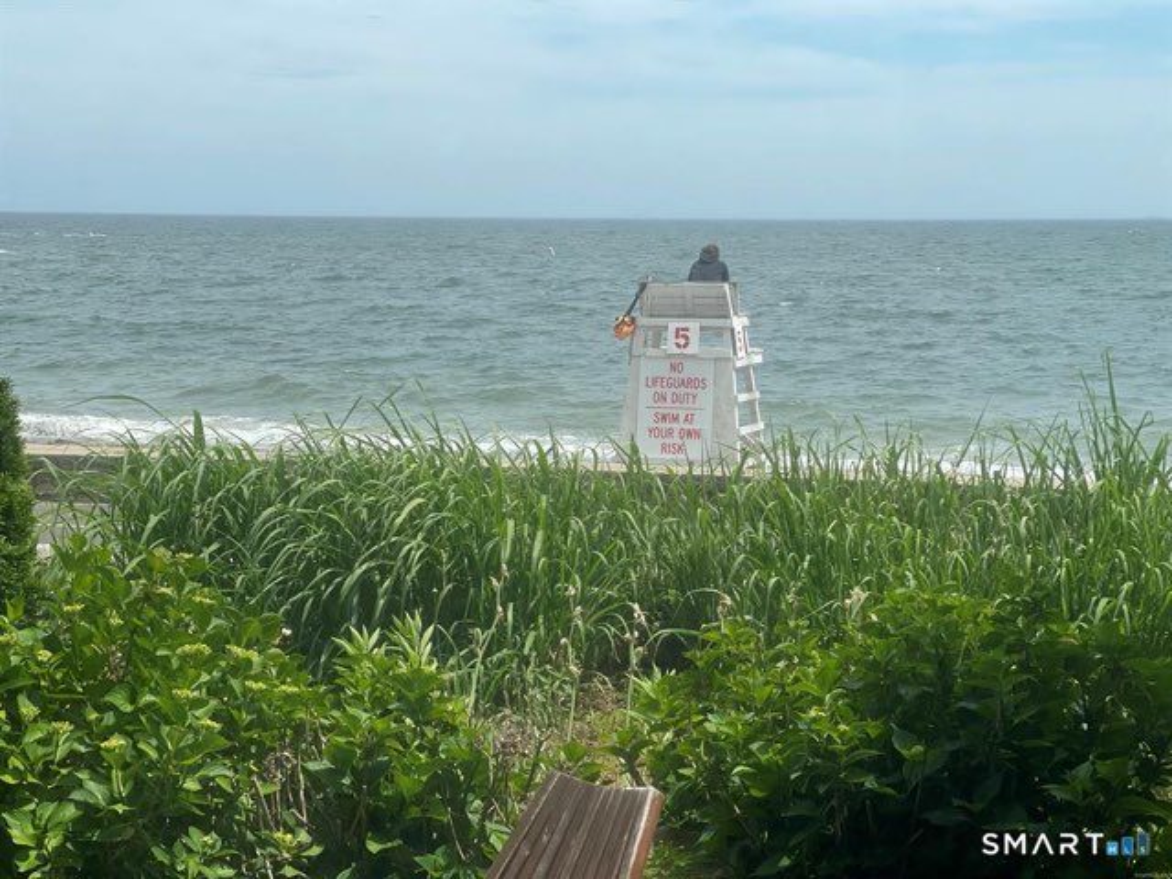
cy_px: 440
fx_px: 2167
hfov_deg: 30.3
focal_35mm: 64
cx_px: 586
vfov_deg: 22.9
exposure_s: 1/1488
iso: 32
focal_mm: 7.5
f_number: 2.2
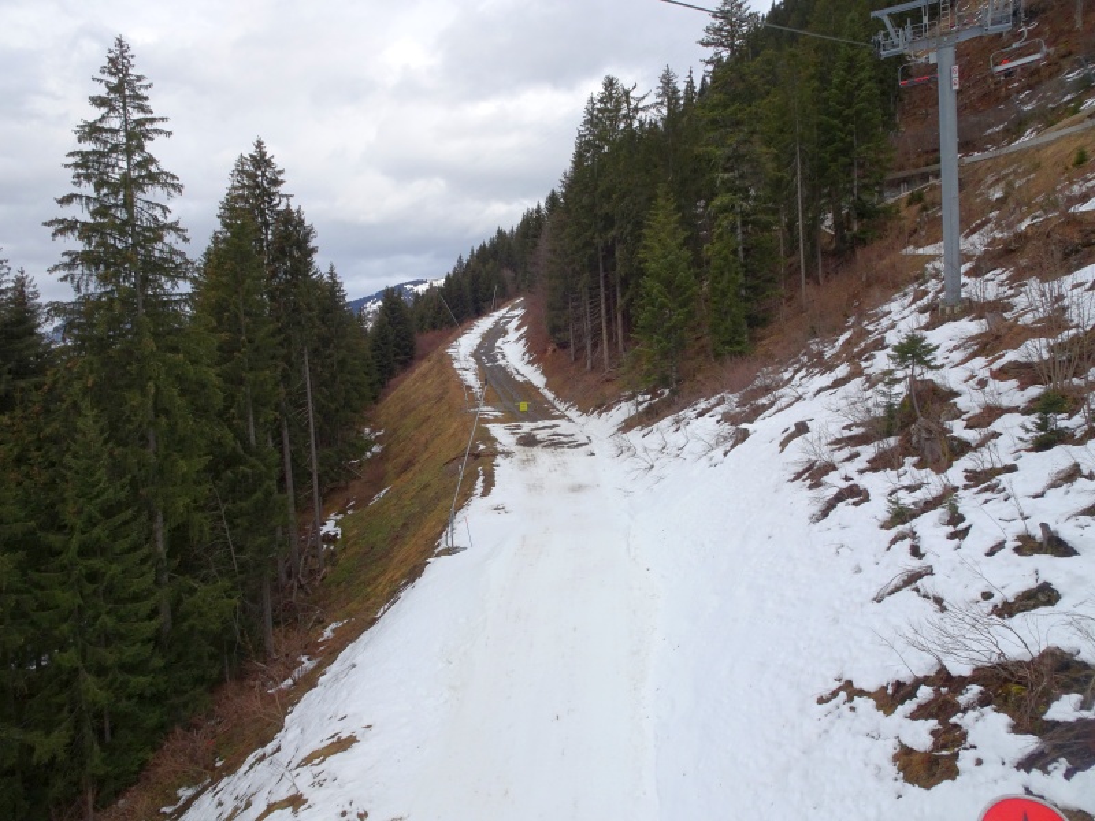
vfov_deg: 56.8
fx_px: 759
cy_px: 410
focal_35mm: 24
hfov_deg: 71.6
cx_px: 548
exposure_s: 1/400
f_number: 3.5
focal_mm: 4.1
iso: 80
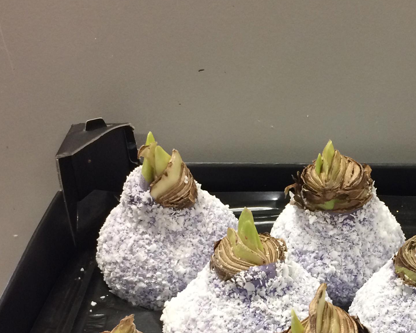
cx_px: 328
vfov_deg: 23.2
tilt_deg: -24.5
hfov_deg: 29.0
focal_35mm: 64
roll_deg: -1.3
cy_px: 298
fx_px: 788
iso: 160
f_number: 2.2
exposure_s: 1/33
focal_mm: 4.15
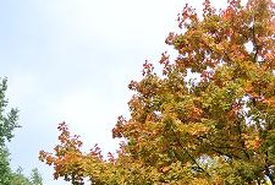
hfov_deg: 32.2
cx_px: 264
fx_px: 444
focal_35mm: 58
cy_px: 194
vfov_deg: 22.4
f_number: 3.5
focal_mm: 10
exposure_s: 1/125
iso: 100
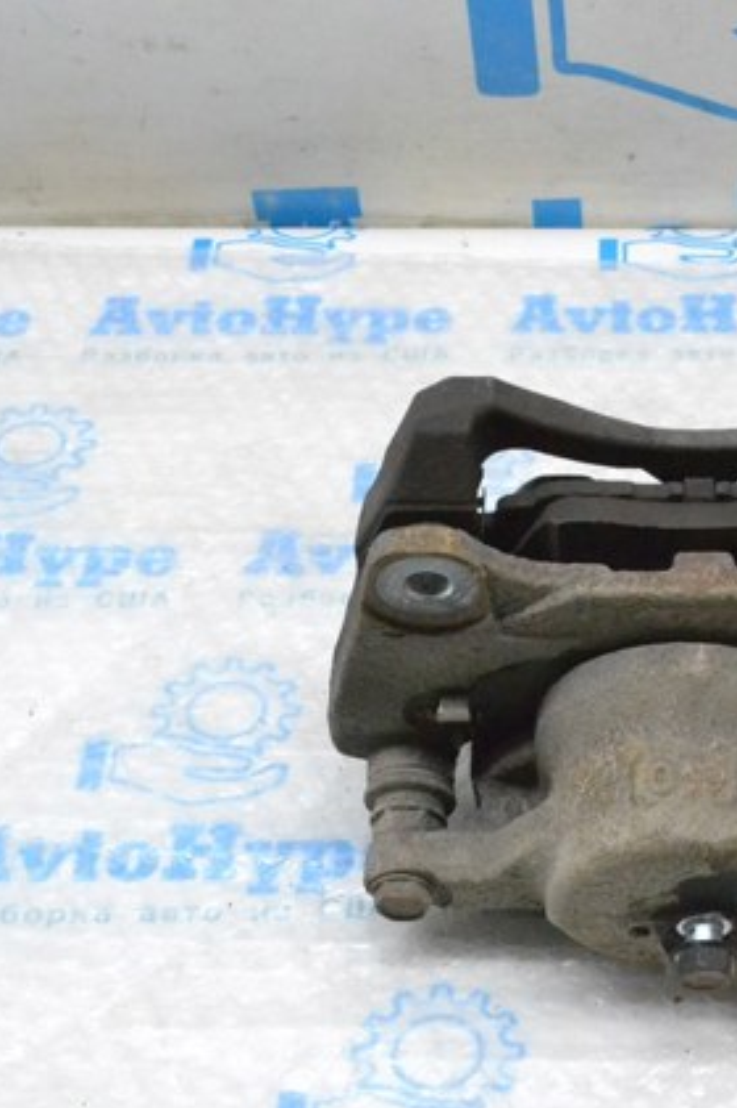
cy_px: 558
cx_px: 700
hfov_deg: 18.3
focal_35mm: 73
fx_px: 2245
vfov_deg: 27.7
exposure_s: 1/100
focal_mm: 32
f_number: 11
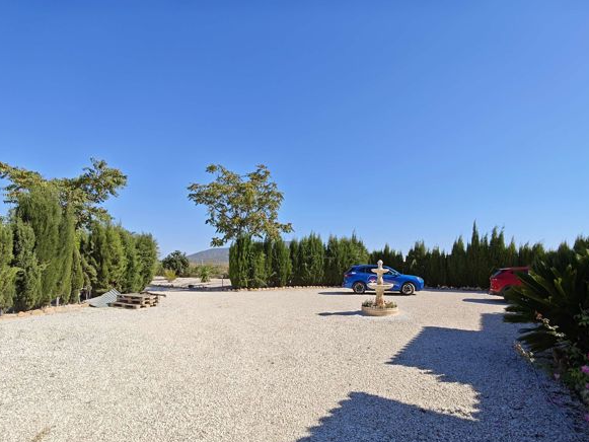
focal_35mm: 17
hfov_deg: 90.7
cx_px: 327
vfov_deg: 73.8
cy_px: 268
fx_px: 289
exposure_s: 1/659
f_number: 2.2
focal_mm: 2.16
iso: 50
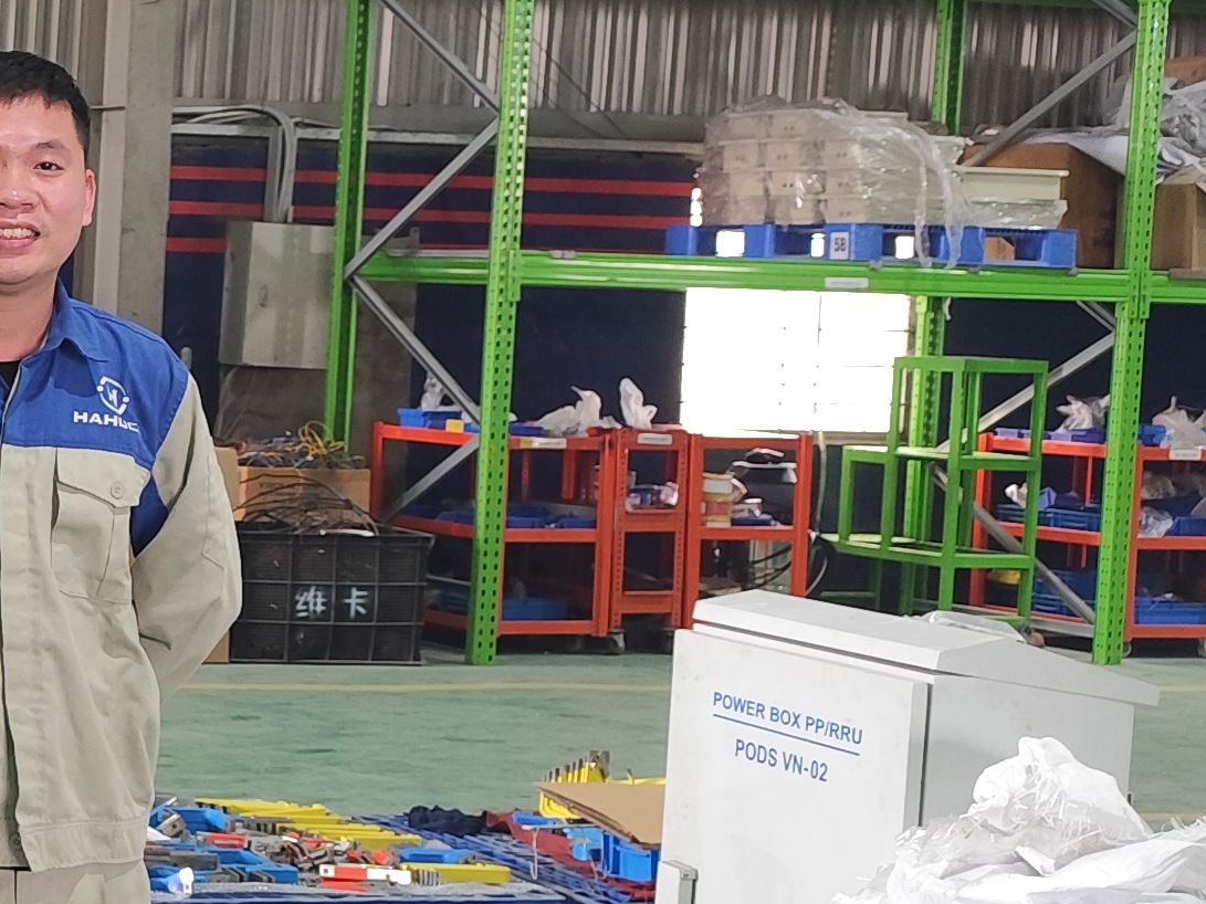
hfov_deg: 18.9
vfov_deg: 17.2
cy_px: 444
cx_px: -788
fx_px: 2996
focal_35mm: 86
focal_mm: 6.14
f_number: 1.65
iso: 1000
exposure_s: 1/50
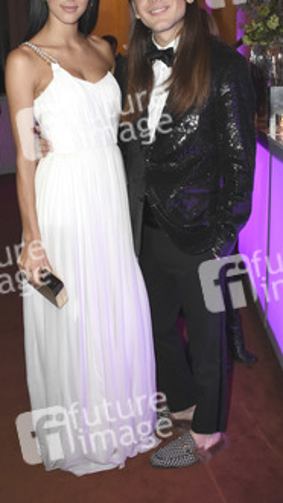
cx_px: 138
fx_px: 507
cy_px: 201
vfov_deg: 52.4
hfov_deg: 31.2
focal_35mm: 38
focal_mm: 20
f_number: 4.5
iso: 1600
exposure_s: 1/160
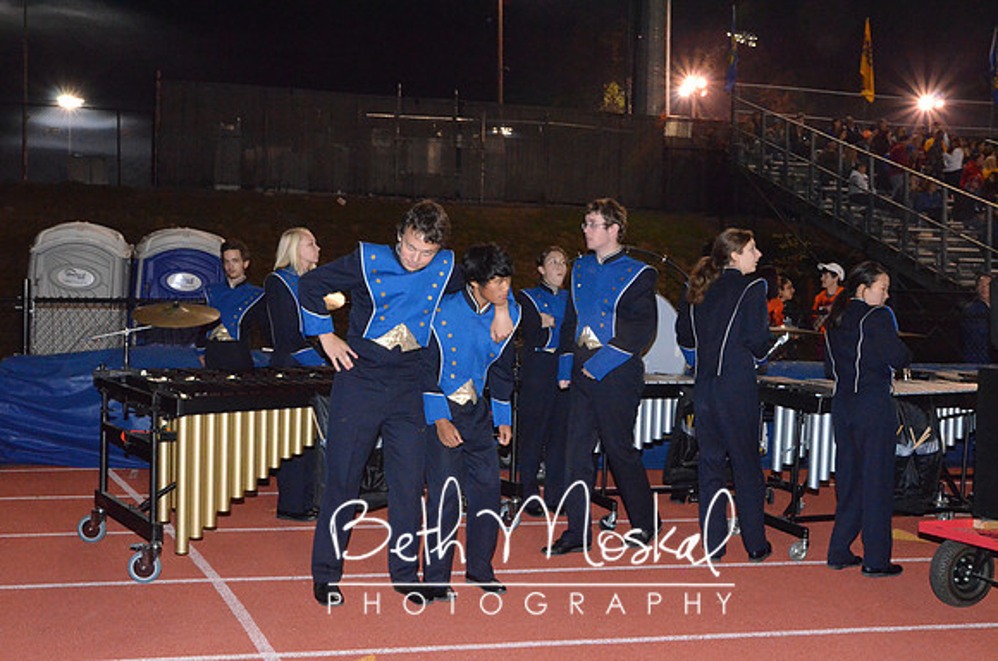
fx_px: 1079
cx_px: 499
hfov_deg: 49.6
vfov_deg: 34.1
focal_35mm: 39
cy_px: 330
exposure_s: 1/60
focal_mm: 26
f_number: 11
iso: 6400
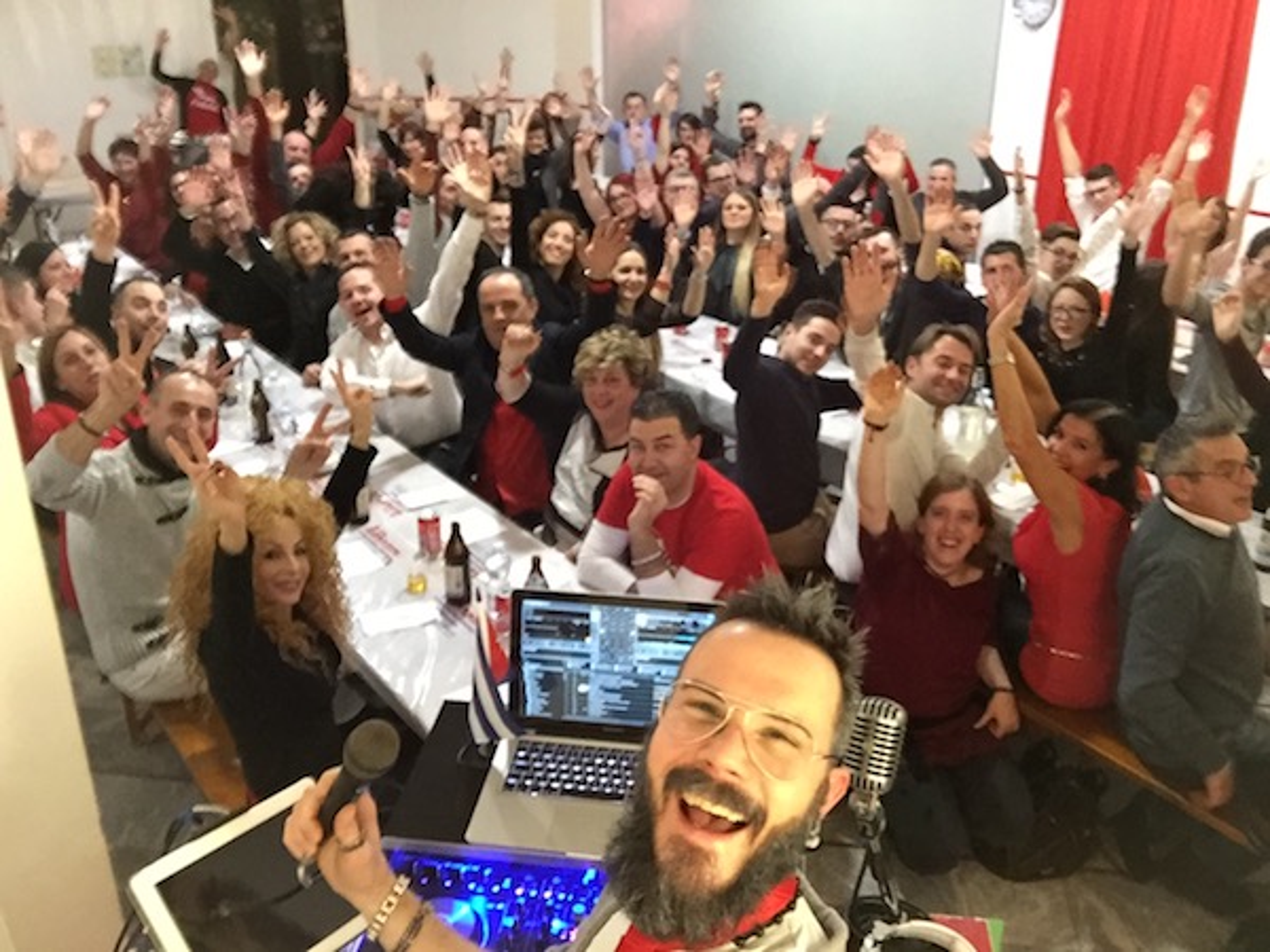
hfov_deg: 58.4
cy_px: 476
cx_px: 635
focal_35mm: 31
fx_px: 1137
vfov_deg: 45.4
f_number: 2.2
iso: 250
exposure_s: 1/17
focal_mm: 2.65
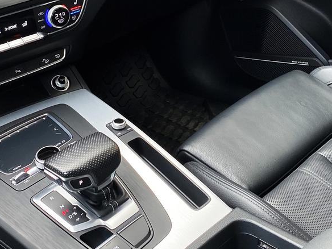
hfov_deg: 33.8
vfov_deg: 24.6
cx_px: 179
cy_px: 4
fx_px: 547
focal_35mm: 57
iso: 125
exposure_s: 1/110
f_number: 1.8
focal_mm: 4.25
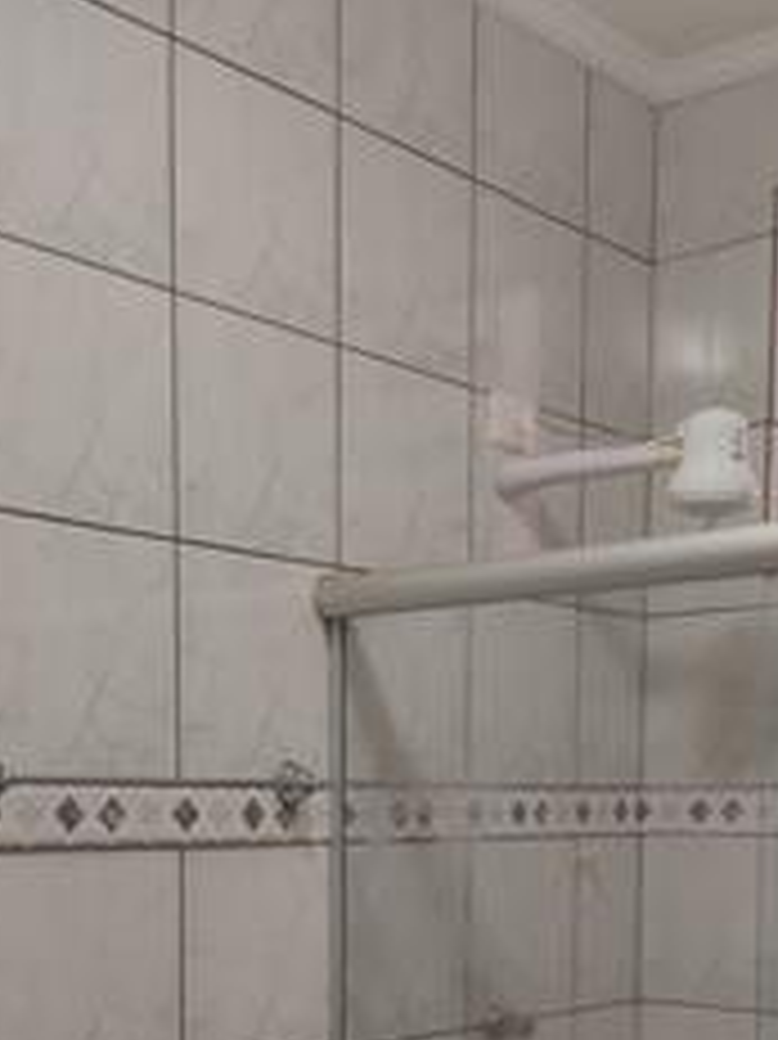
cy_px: 923
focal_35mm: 54
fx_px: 1620
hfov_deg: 27.0
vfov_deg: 33.8
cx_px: 411
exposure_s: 1/30
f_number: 1.79
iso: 520
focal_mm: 4.74
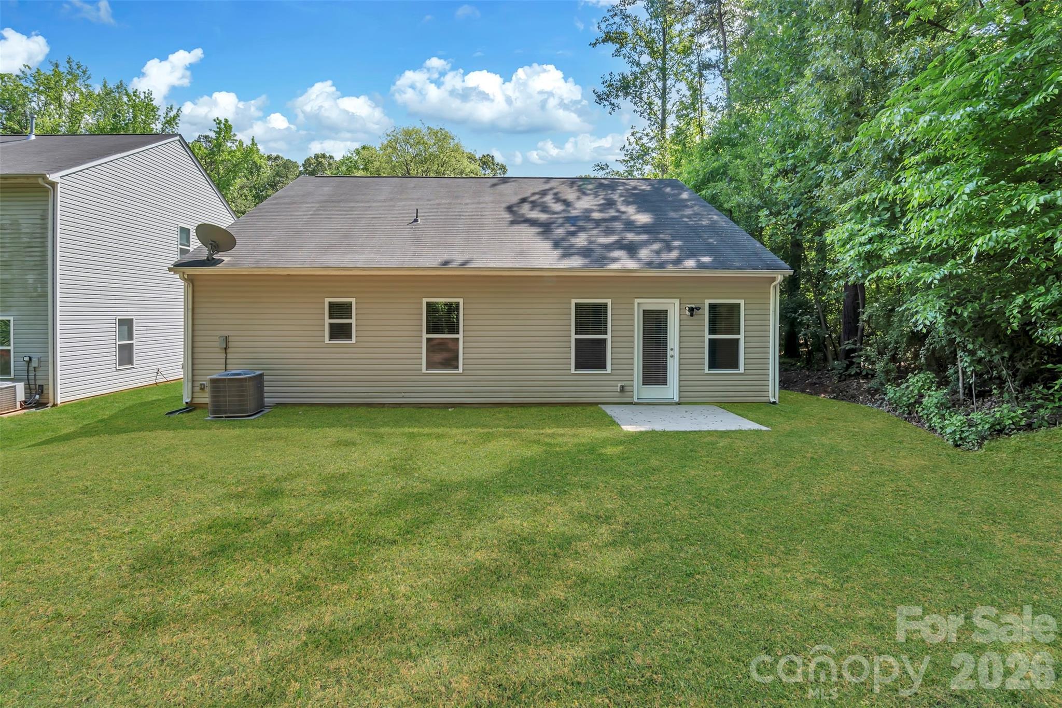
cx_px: 531
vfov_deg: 72.0
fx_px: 487
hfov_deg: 95.0
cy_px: 354
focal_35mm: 16
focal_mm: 11
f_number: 8
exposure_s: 1/50
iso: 100
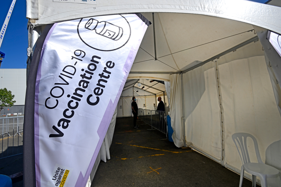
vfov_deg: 73.7
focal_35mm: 16
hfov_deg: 96.8
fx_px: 125
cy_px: 94
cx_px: 140
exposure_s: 1/800
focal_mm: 16
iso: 250
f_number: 9
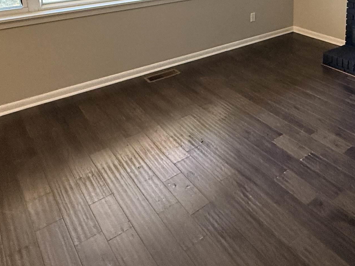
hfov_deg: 51.4
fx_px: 349
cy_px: -2
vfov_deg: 37.3
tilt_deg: -10.9
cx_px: 271
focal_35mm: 34
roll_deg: -0.2
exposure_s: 1/67
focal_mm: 2.22
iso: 400
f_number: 2.2
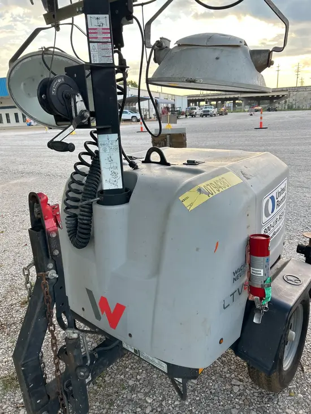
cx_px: 156
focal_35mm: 26
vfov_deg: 67.3
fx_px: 311
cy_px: 207
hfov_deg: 53.1
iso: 50
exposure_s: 1/347
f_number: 1.5
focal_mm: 5.7
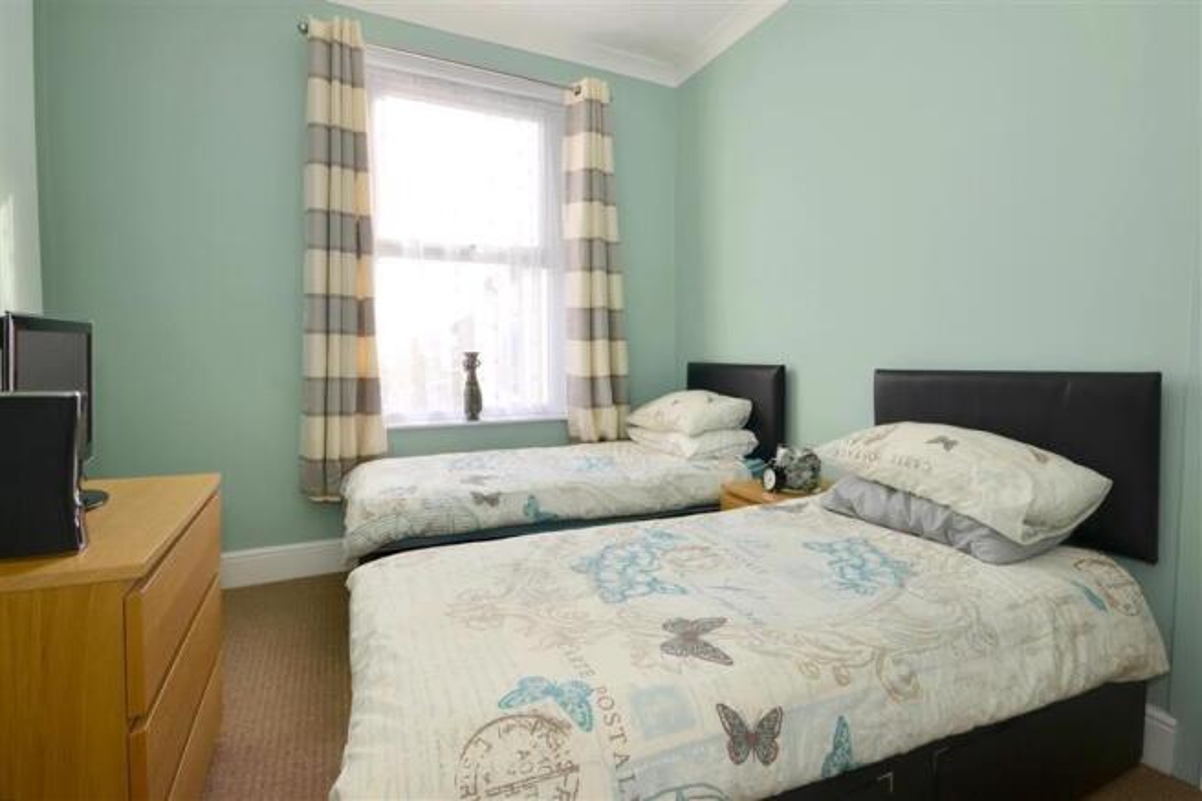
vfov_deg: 72.0
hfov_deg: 95.0
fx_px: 551
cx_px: 601
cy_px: 400
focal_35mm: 16
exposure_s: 1/15
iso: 200
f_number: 11
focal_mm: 11
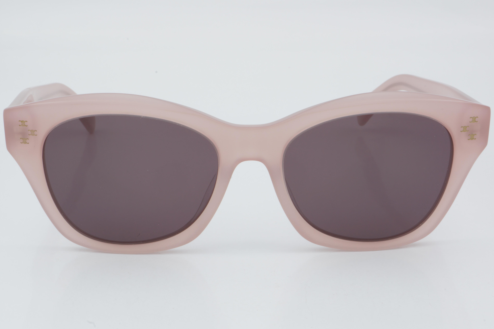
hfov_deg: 24.6
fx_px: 1132
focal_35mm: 82
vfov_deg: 16.6
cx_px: 247
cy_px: 164
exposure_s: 1/3
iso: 100
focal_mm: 55
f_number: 32
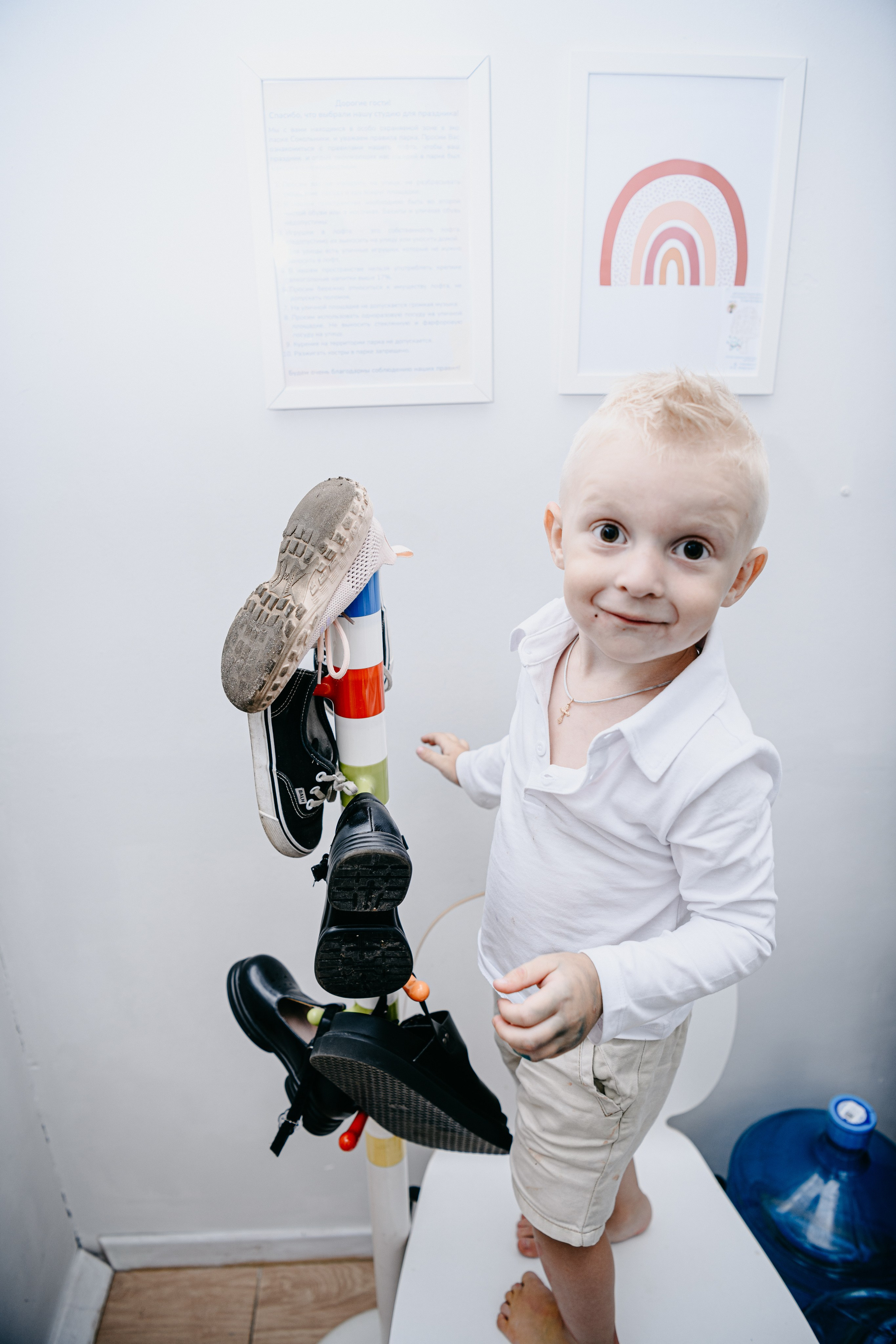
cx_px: 448
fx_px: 896
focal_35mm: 24
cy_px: 672
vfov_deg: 73.7
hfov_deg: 53.1
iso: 125
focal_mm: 24
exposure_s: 1/160
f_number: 3.2
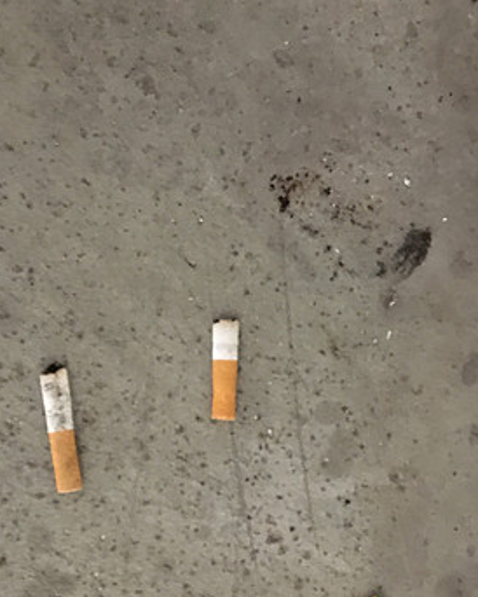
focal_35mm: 48
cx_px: 205
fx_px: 848
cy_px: 449
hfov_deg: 31.4
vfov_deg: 37.8
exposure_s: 1/15
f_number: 2.2
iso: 320
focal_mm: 4.15
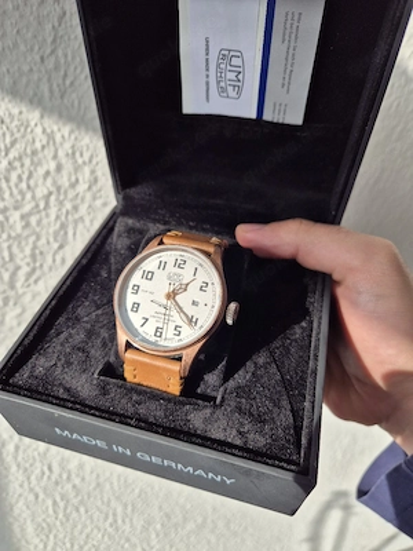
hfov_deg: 58.9
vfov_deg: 73.9
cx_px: 206
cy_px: 276
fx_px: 366
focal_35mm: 23
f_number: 1.8
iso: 25
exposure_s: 1/909
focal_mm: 5.4
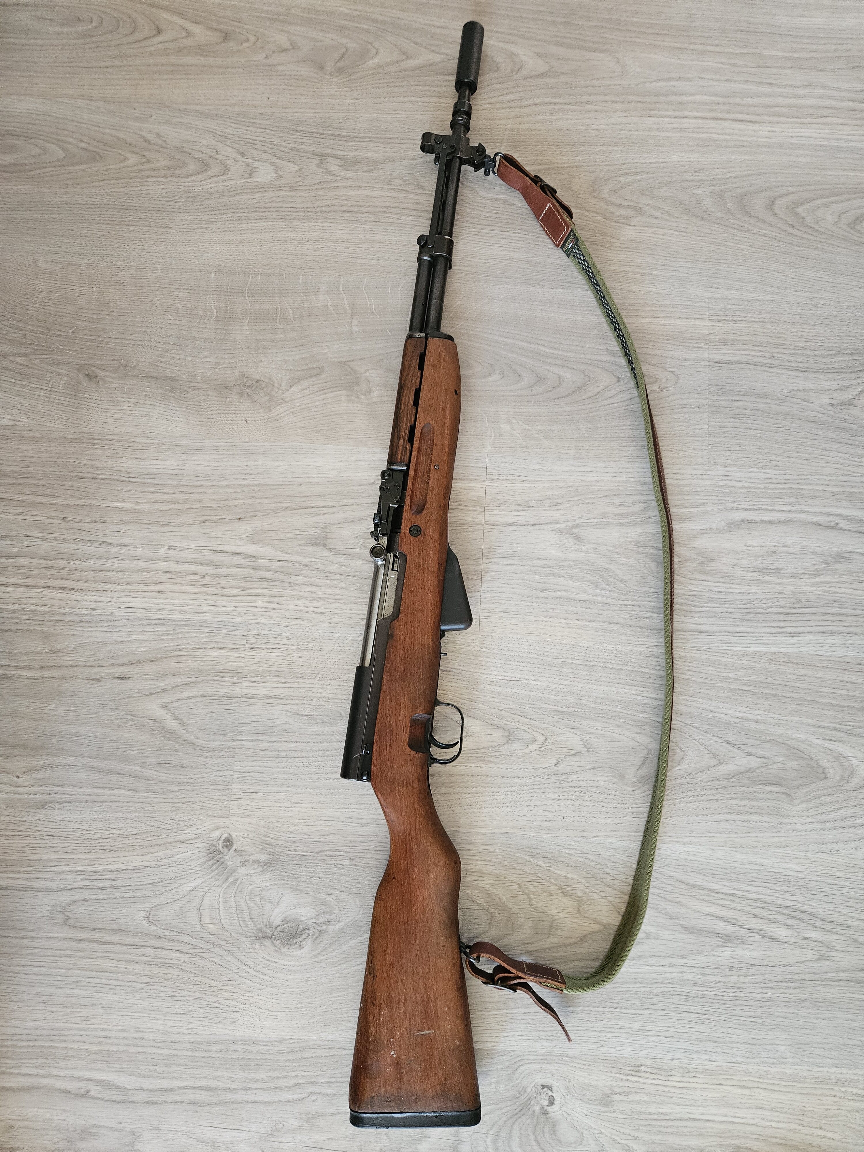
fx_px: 765
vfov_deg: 73.9
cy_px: 576
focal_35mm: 23
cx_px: 432
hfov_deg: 58.9
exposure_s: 1/100
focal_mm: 5.4
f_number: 1.8
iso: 800
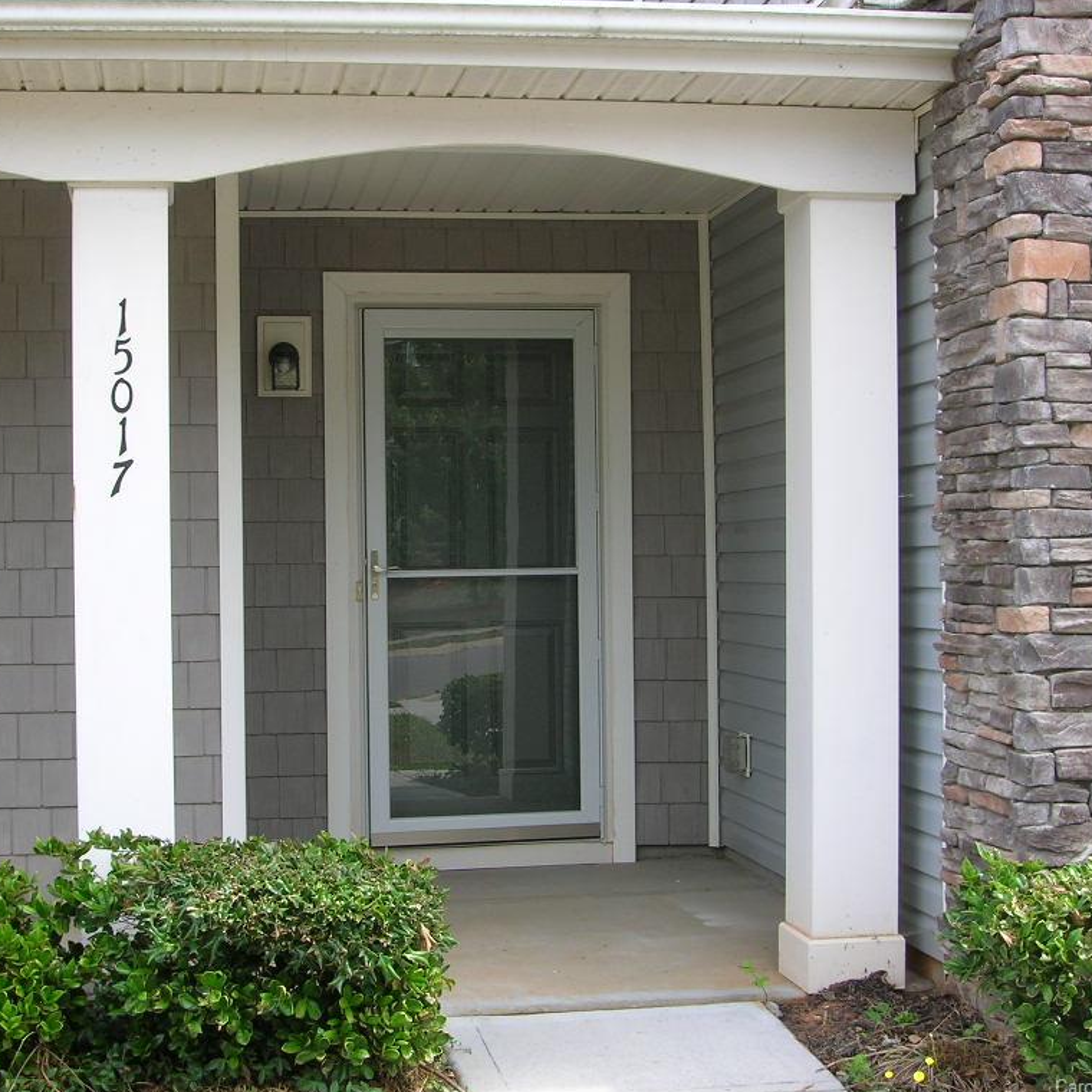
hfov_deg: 34.0
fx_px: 1785
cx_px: 484
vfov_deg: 34.0
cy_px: 549
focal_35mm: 50
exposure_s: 1/89
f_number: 5.2
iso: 50
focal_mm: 7
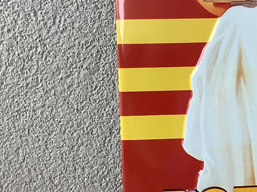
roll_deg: +1.0
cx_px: 289
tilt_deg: -9.2
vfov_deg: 17.8
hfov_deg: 22.2
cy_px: 82
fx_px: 616
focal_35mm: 83
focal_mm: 3.3
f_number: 2.4
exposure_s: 1/100
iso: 80
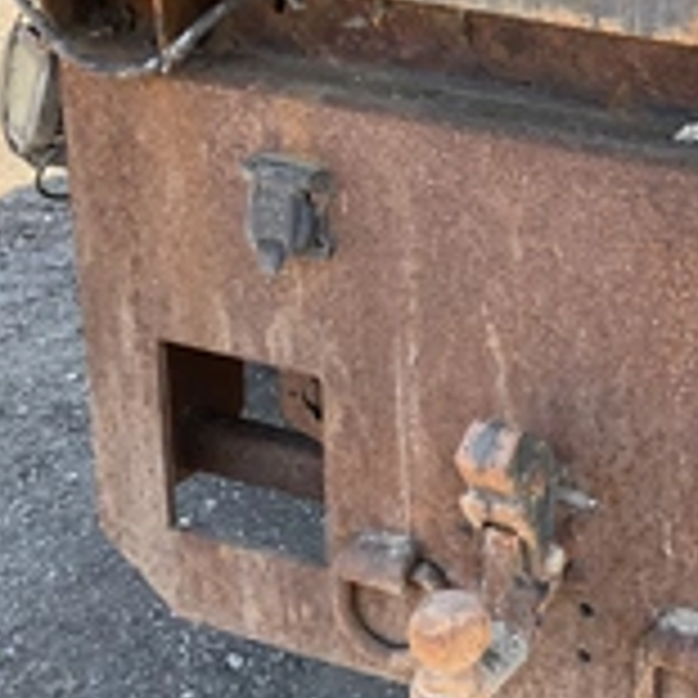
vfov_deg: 26.1
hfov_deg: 24.6
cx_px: 734
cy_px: 369
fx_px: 1506
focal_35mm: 66
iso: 32
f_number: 1.8
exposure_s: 1/172
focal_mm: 3
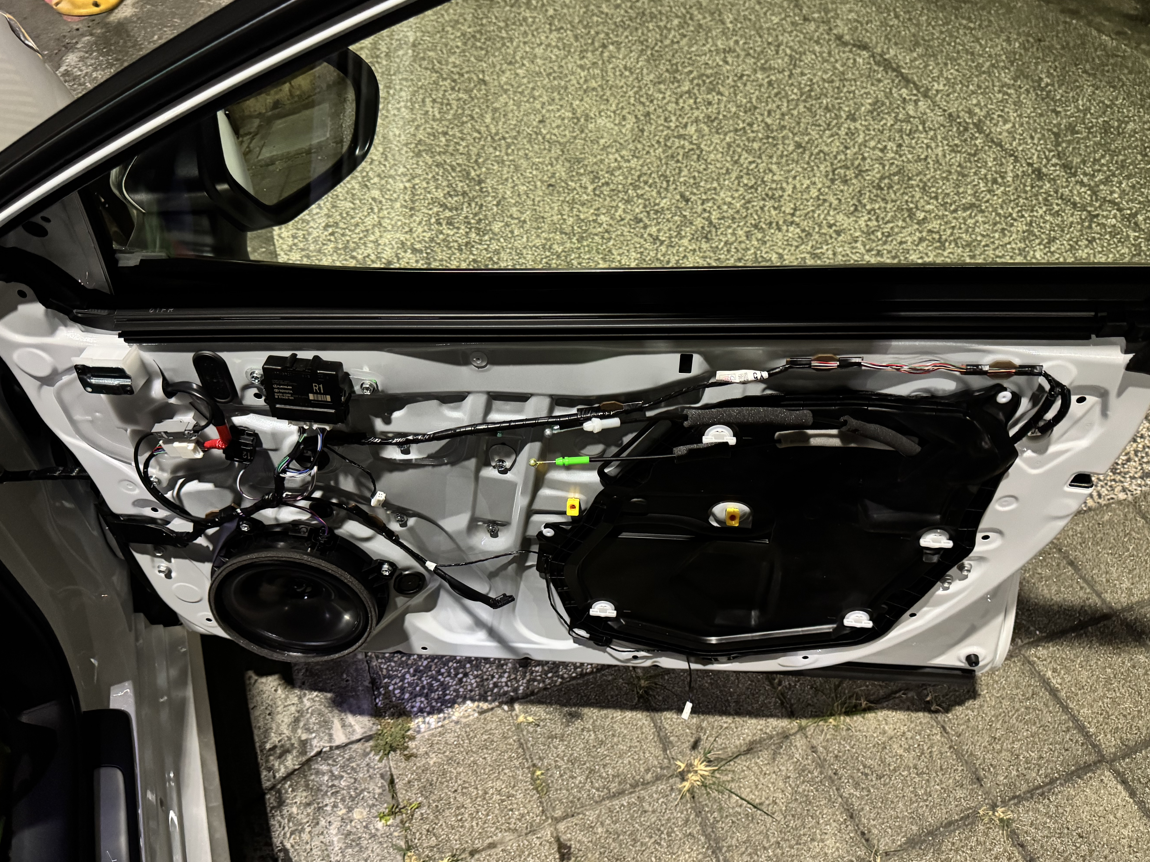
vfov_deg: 53.0
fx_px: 864
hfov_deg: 67.3
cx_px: 579
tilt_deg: -49.4
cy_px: 451
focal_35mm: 26
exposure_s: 1/30
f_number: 1.78
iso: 1000
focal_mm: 6.76
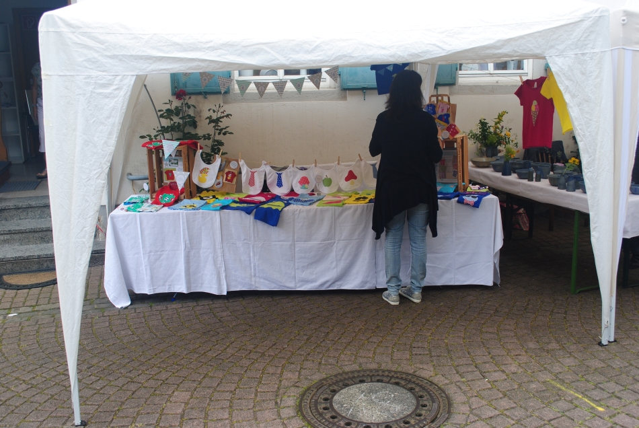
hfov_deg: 53.1
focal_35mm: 36
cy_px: 214
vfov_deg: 37.0
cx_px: 320
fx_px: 640
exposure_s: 1/100
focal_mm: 24
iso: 200
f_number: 9
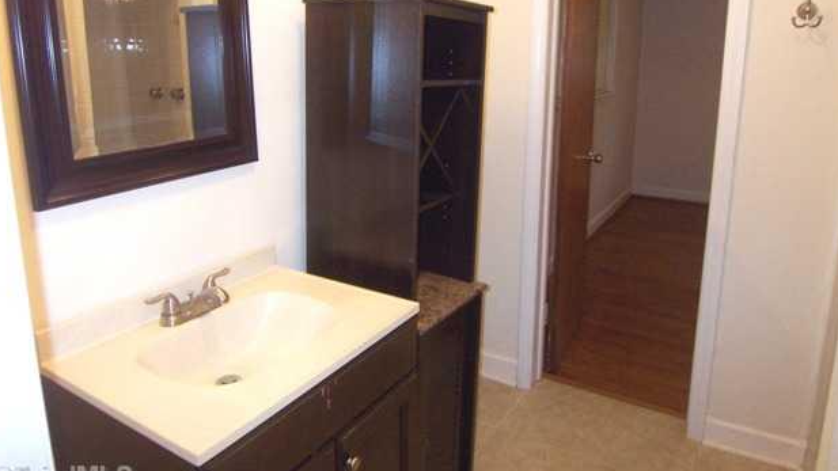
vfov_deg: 43.9
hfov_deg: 71.9
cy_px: 167
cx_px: 420
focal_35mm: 26
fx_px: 578
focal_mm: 3.8
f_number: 2.8
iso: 200
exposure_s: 1/30
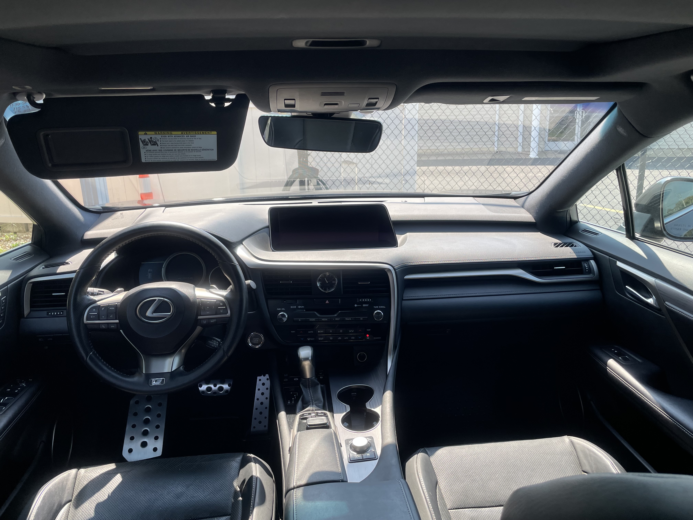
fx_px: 521
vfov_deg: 53.1
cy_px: 260
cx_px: 346
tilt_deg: -17.6
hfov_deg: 67.3
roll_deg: +1.6
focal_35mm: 26
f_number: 1.6
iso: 32
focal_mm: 4.2
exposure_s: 1/612
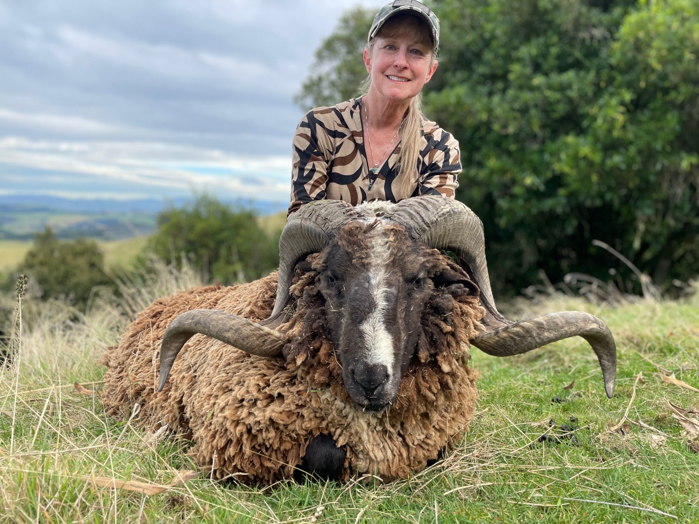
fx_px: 525
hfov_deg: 67.3
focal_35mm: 26
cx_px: 350
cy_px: 262
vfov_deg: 53.1
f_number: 1.6
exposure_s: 1/612
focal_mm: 4.2
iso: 50
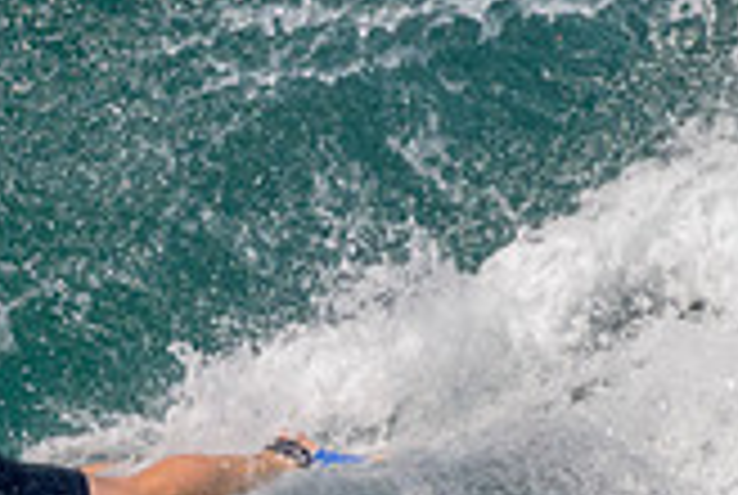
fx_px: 79416
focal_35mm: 3867
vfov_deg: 0.4
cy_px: 437
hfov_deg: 0.5
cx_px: -249
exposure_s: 1/2000
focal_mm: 800
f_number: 11
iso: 1250
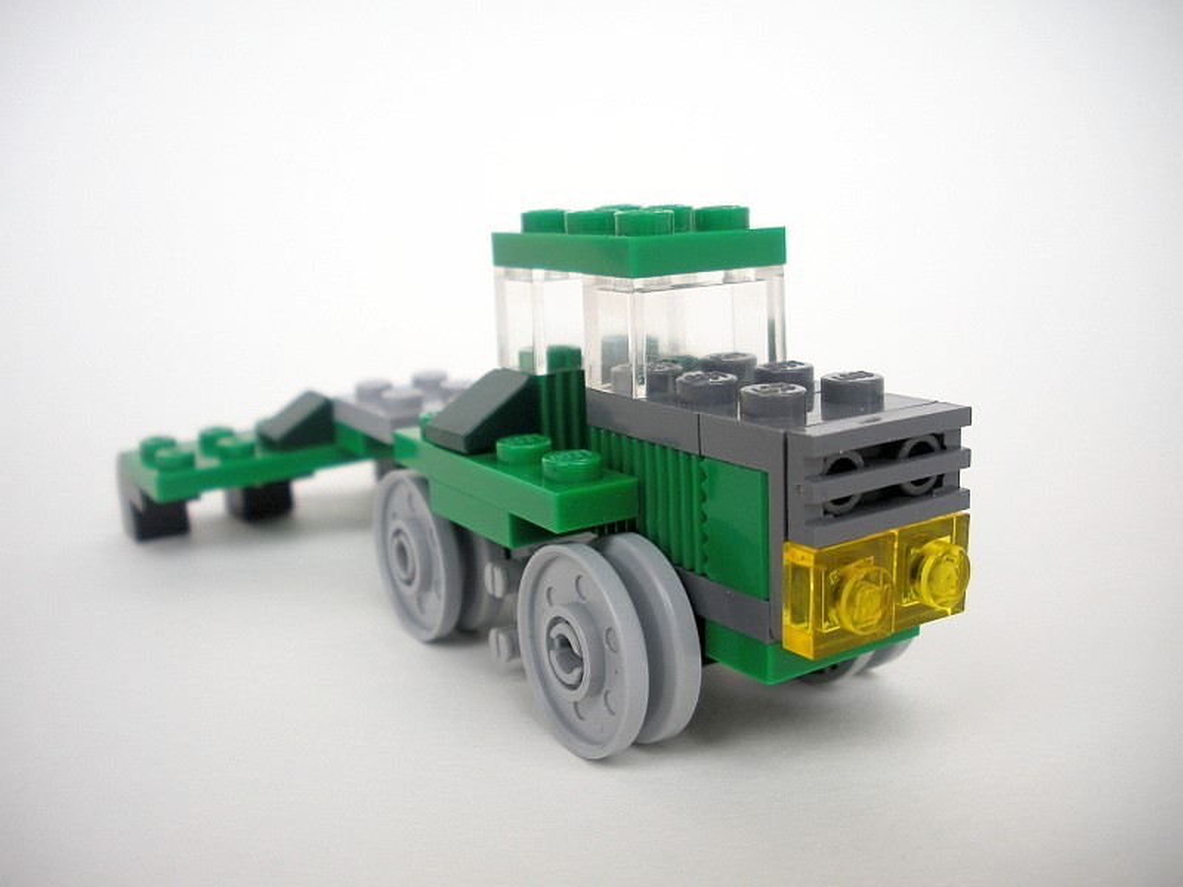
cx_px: 592
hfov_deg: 52.6
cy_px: 444
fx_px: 1196
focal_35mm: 35
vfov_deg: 40.7
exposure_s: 1/154
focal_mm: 6.3
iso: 64
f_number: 3.5
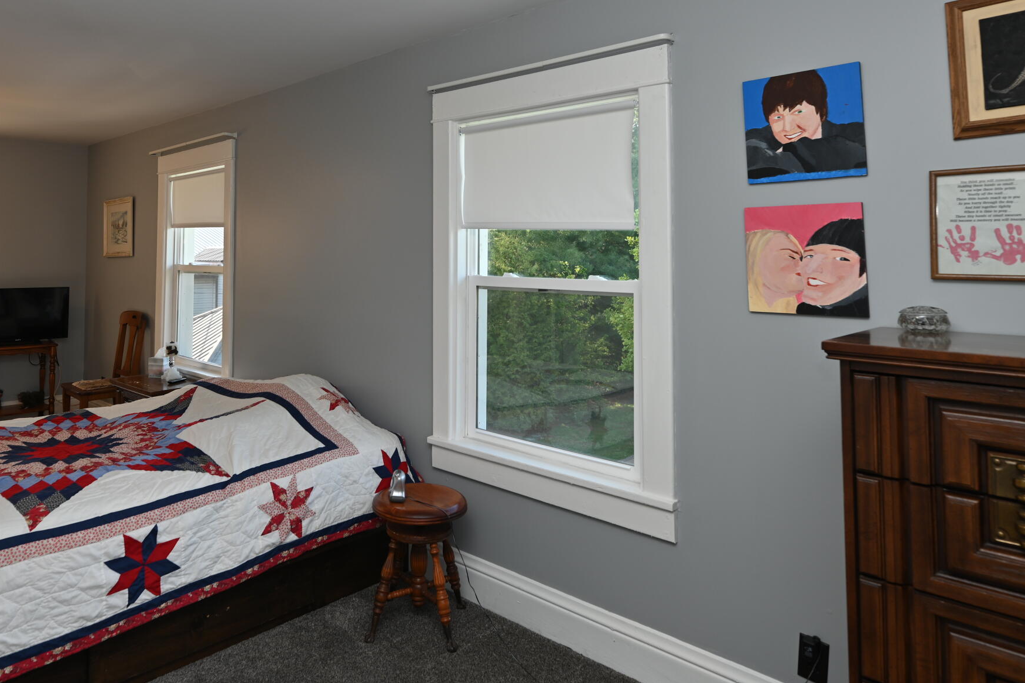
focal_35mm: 24
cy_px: 229
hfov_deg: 73.2
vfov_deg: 52.2
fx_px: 683
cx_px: 425
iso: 64
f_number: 4
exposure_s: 1/60
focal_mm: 14
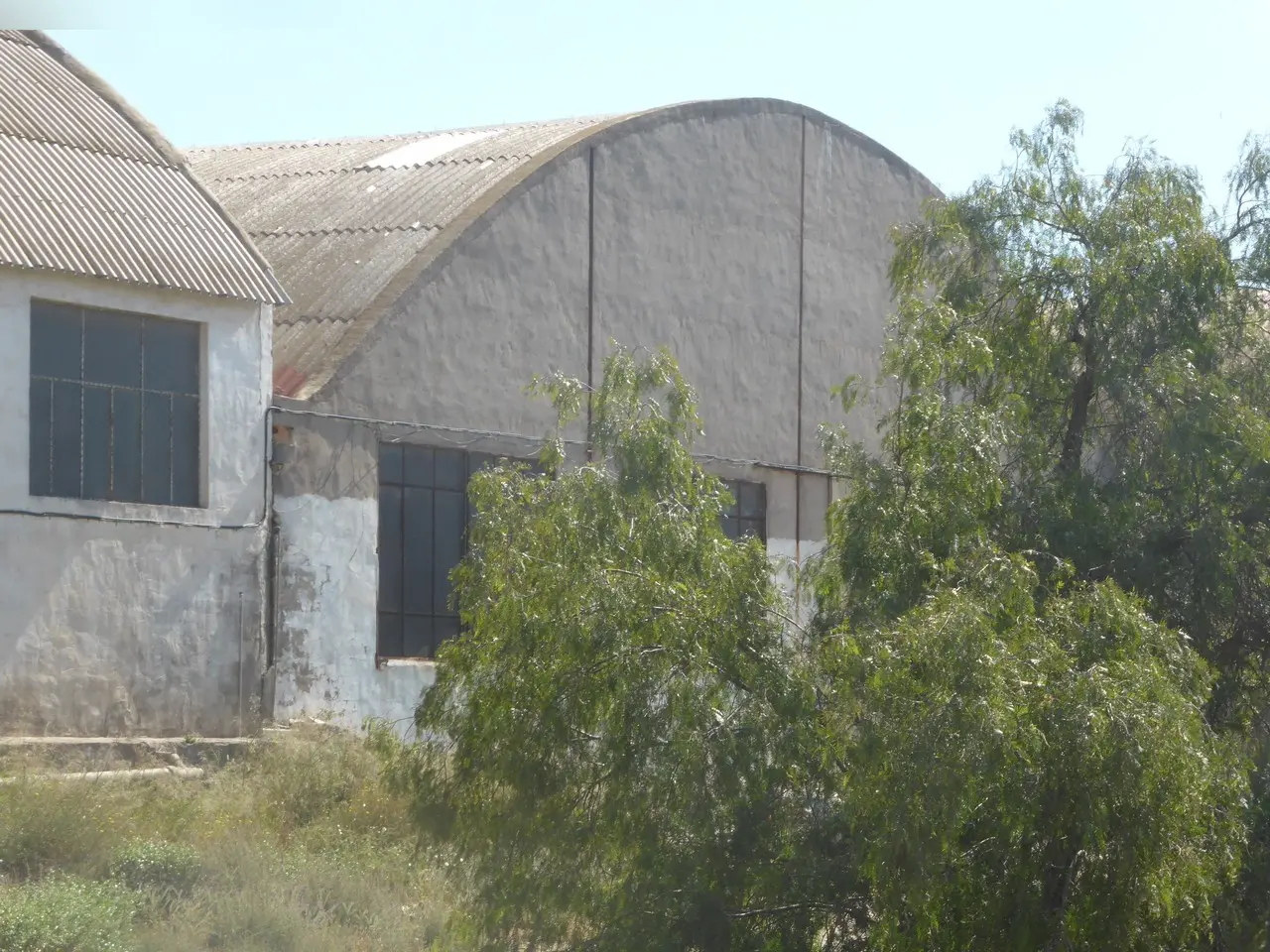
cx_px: 635
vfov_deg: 12.1
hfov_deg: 16.1
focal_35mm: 122
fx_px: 4476
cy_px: 476
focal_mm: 21.8
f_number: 5.4
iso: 100
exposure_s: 1/320
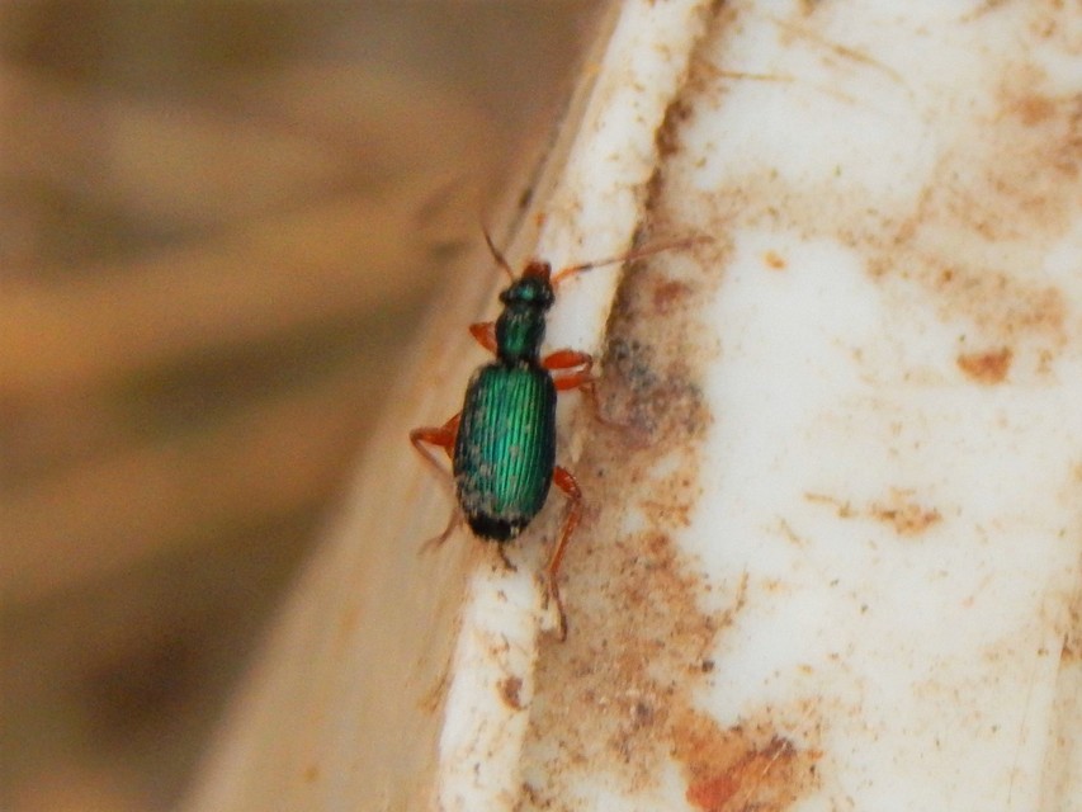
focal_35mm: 160
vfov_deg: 9.3
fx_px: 5002
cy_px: 406
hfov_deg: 12.3
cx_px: 541
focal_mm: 28.7
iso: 400
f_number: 5.1
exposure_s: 1/100
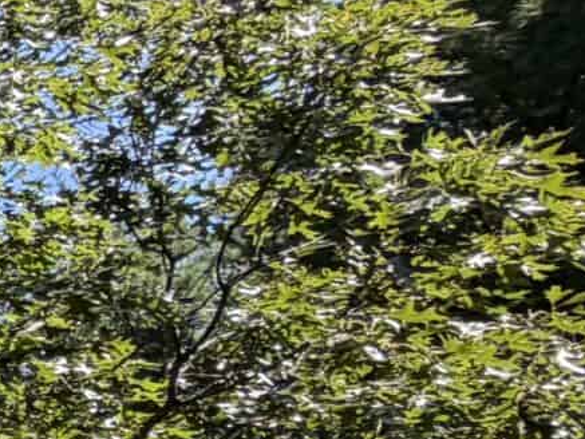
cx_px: -1058
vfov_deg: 17.2
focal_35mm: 82
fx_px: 1386
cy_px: 534
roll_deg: +2.5
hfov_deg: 12.5
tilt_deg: +23.0
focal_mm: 2.22
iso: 50
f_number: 2.2
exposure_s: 1/319
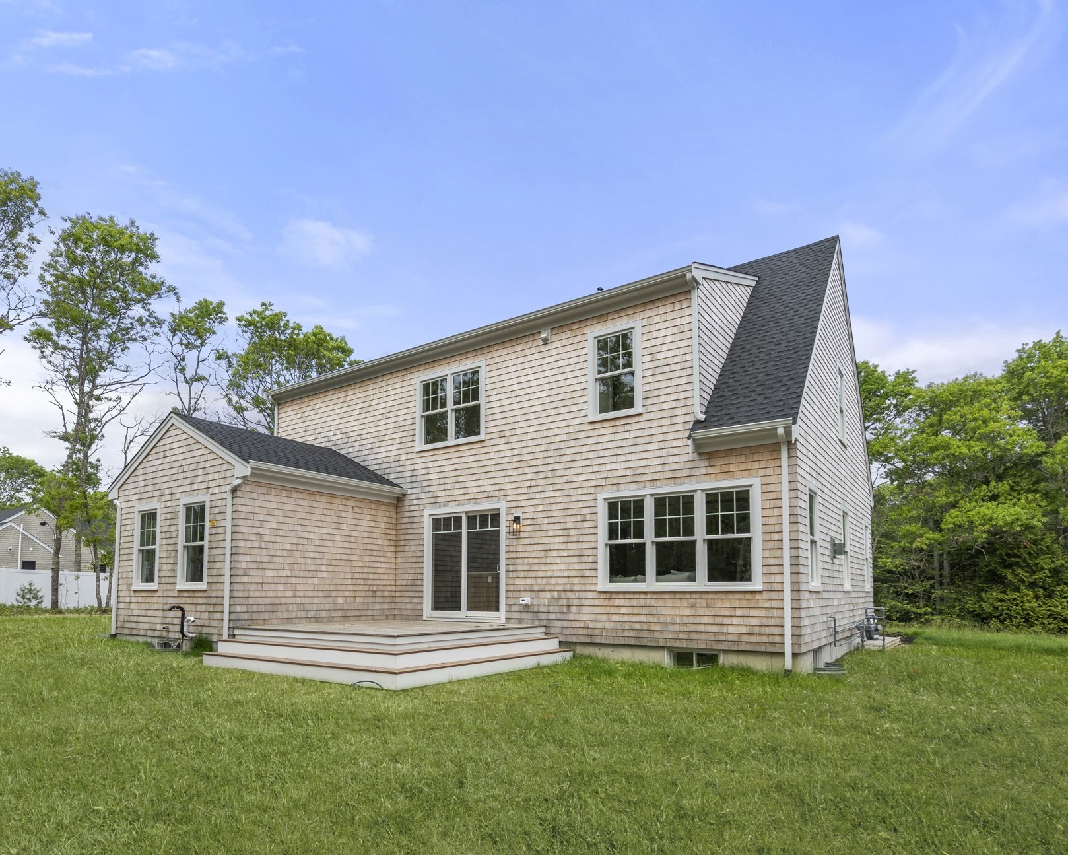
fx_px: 601
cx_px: 461
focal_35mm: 19
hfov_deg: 82.8
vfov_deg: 70.9
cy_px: 419
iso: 800
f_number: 9
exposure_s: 1/800
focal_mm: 16
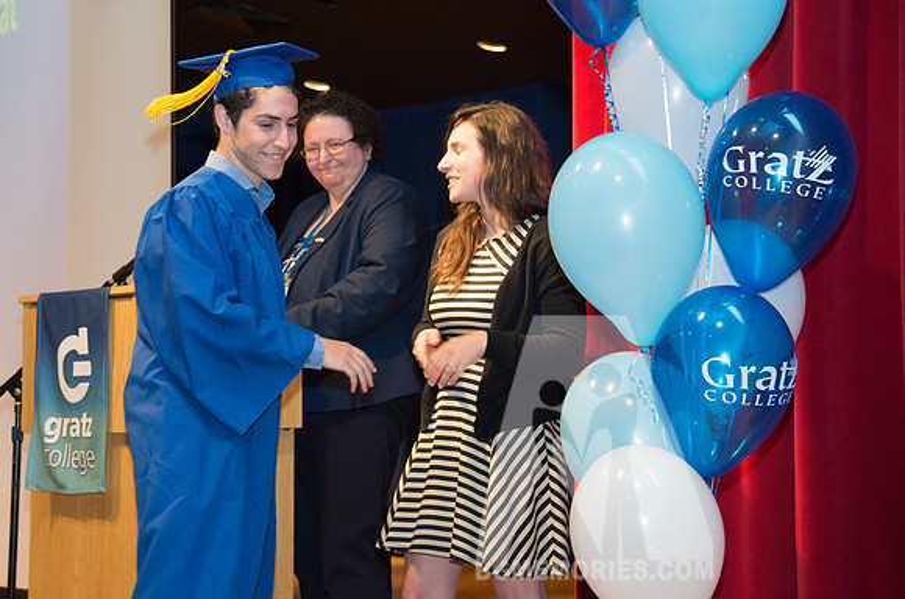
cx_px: 379
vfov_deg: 13.0
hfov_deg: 19.5
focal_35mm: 105
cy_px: 247
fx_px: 2633
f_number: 5.3
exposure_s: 1/80
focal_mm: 90
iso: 2000
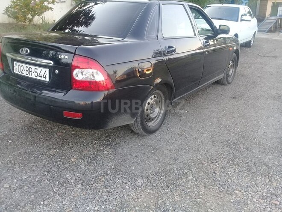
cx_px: 141
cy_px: 106
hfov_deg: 58.4
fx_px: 253
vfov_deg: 45.4
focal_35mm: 31
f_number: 2.2
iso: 50
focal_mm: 3.3
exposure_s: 1/50
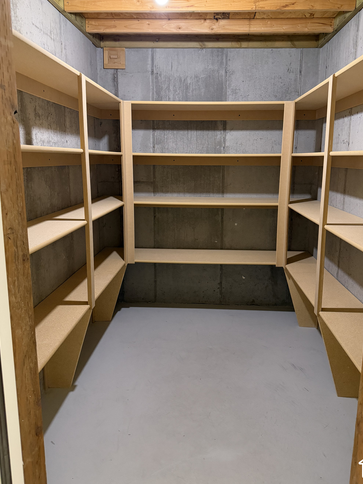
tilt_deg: -10.5
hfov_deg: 53.0
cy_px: 224
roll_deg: -0.8
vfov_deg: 67.2
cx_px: 194
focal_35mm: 26
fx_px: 364
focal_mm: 6.76
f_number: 1.78
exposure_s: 1/60
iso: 640
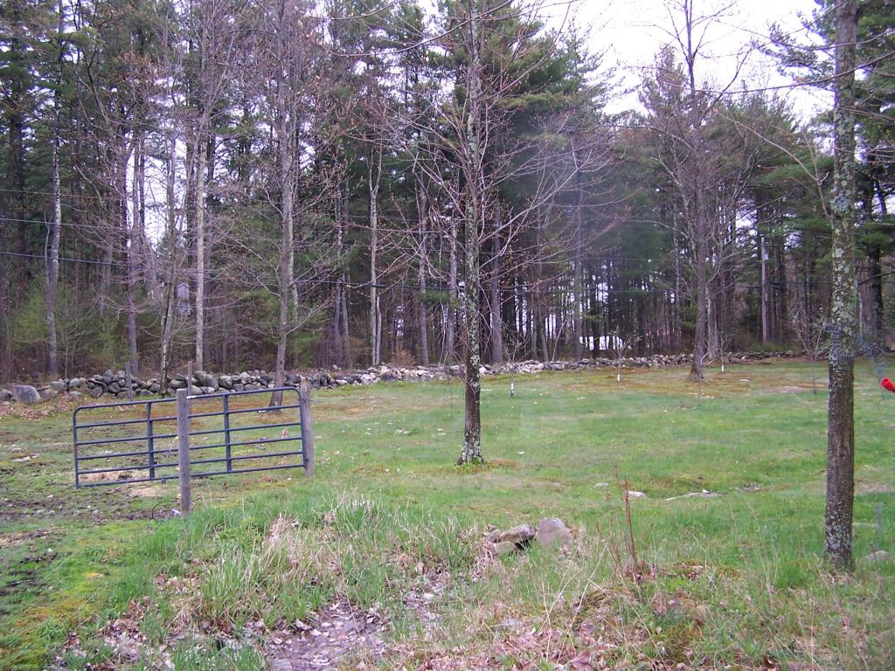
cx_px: 448
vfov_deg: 37.7
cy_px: 336
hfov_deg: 49.0
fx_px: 982
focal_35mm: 38
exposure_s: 1/45
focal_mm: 6.3
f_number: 2.8
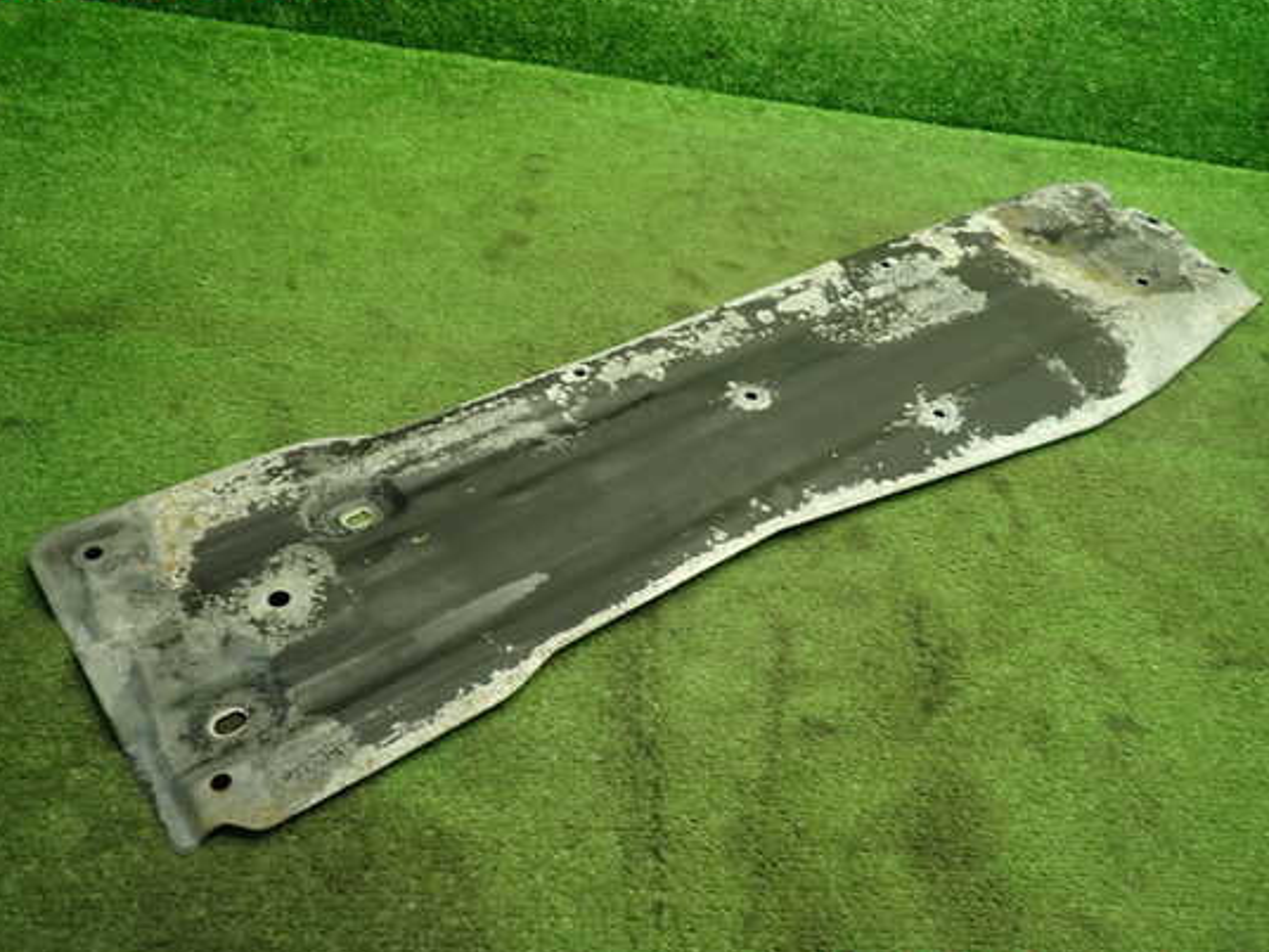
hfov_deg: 63.4
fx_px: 1026
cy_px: 478
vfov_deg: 49.7
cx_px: 658
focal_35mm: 28
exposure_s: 1/40
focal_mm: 4.5
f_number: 2
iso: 200
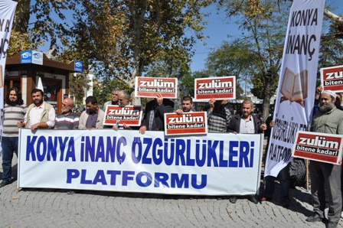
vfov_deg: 39.9
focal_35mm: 33
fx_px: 314
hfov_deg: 57.3
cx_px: 172
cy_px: 114
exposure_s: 1/500
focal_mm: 22
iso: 200
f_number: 11
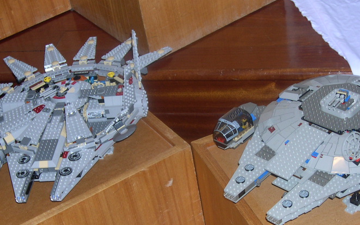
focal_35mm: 77
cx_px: 183
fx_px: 755
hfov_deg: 26.8
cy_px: 157
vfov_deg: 16.9
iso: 100
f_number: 3.1
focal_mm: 10.1
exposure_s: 1/60
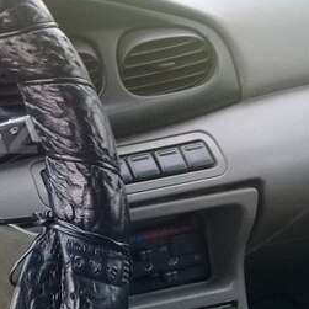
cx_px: -89
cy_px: 135
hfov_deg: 21.7
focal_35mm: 72
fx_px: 727
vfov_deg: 24.0
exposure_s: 1/40
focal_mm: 3.3
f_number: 2.2
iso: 80
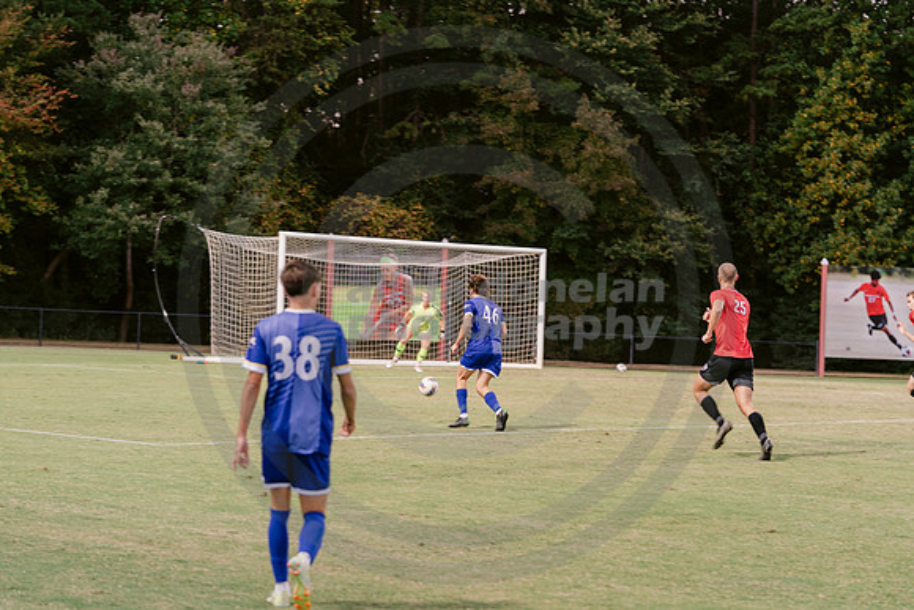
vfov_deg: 15.2
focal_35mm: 90
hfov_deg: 22.6
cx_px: 457
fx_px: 2285
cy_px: 305
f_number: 3.2
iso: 640
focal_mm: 90
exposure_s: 1/125
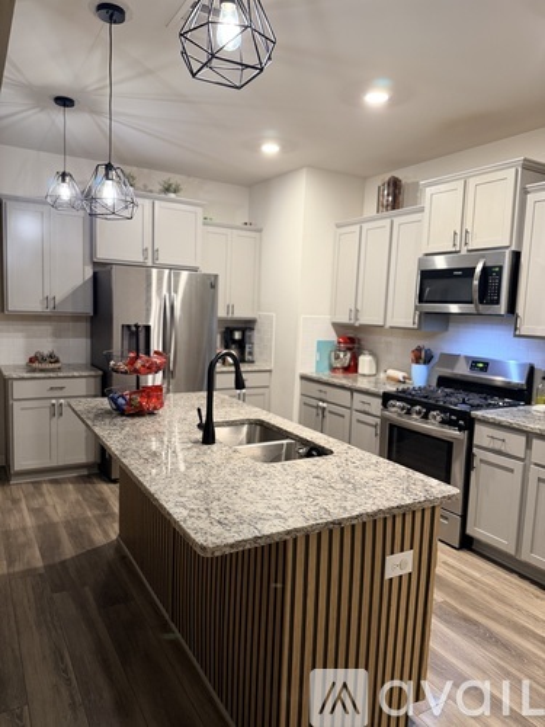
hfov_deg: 56.8
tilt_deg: -6.8
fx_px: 504
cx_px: 272
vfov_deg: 71.6
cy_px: 364
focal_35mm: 24
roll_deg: -2.3
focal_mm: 6.76
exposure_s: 1/60
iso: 400
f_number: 1.78
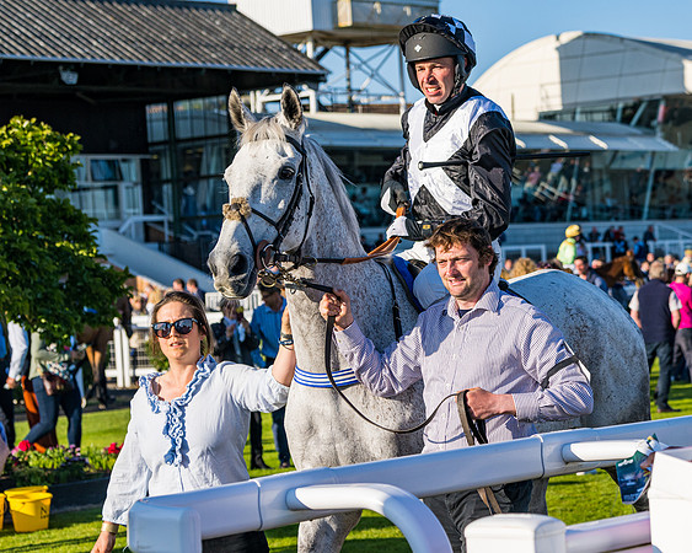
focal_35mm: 112
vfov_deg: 13.7
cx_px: 544
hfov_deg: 17.0
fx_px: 2297
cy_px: 315
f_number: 5
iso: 200
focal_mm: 70
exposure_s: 1/1250
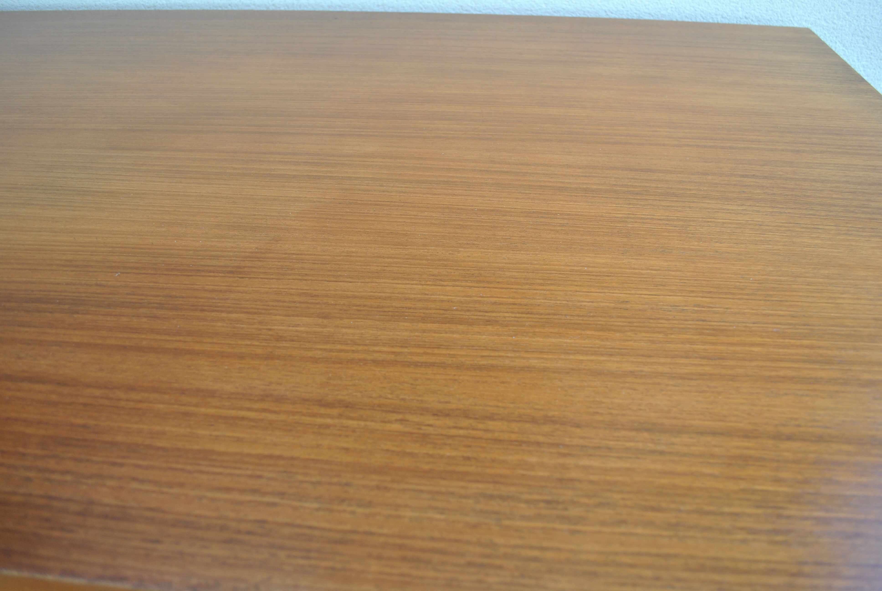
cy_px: 296
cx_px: 441
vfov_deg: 48.0
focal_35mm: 27
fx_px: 662
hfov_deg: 67.3
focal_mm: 18
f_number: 4.5
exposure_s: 1/80
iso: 200
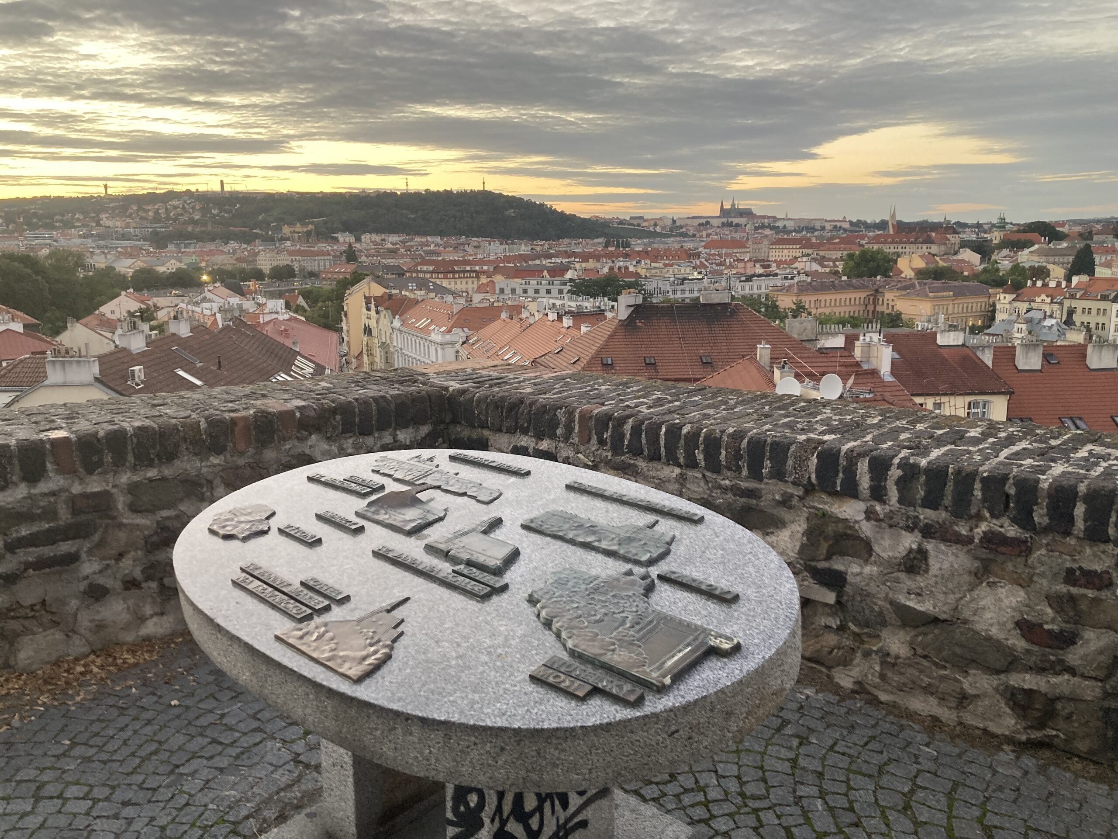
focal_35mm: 28
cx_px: 559
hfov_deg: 63.4
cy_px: 420
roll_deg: +0.0
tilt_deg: -10.6
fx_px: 904
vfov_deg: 49.7
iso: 125
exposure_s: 1/60
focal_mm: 3.99
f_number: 1.8
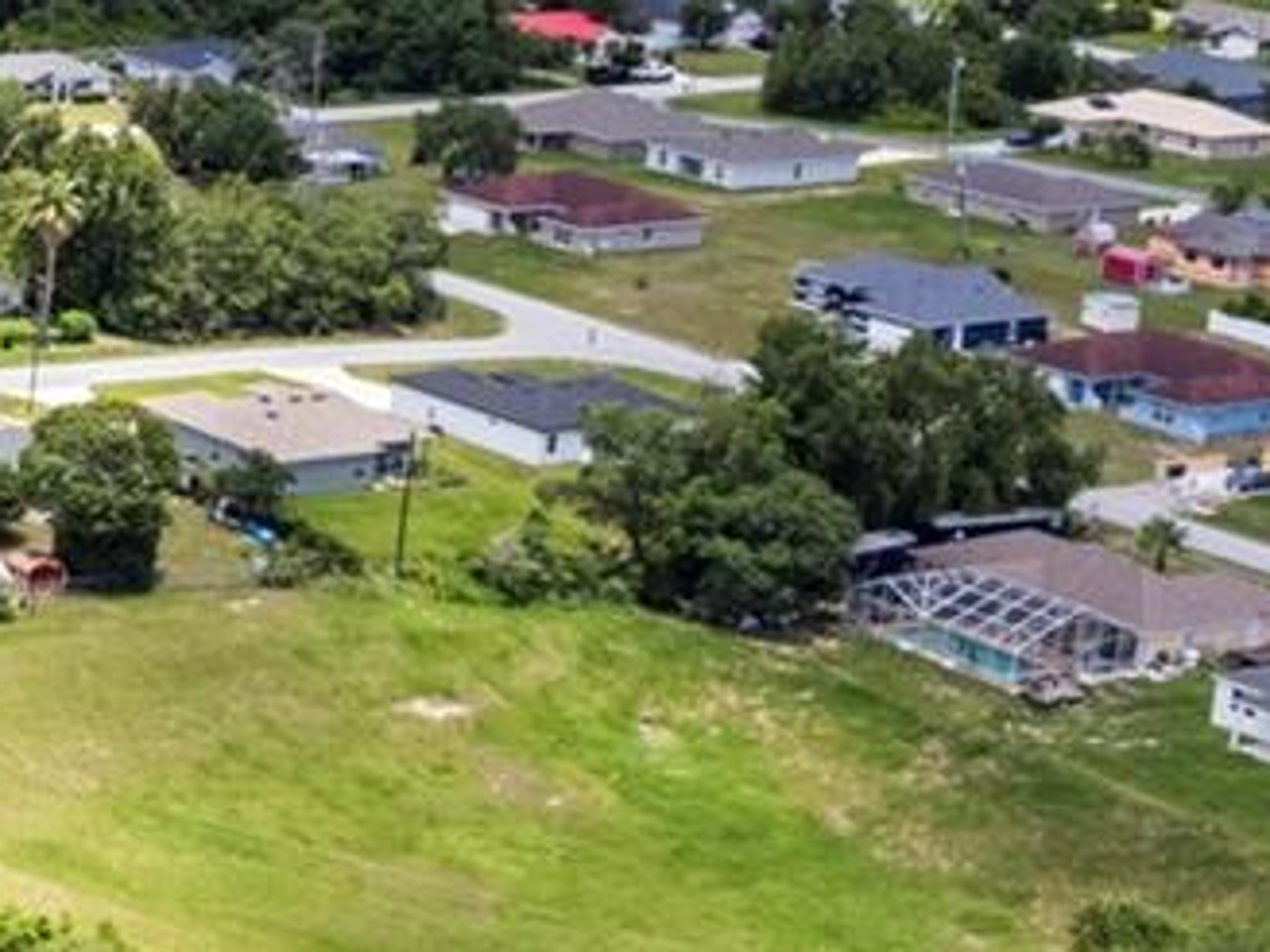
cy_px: 265
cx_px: -1096
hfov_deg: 15.9
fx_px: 3779
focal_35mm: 103
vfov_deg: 14.3
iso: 100
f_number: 2.8
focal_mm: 8.38
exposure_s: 1/1600
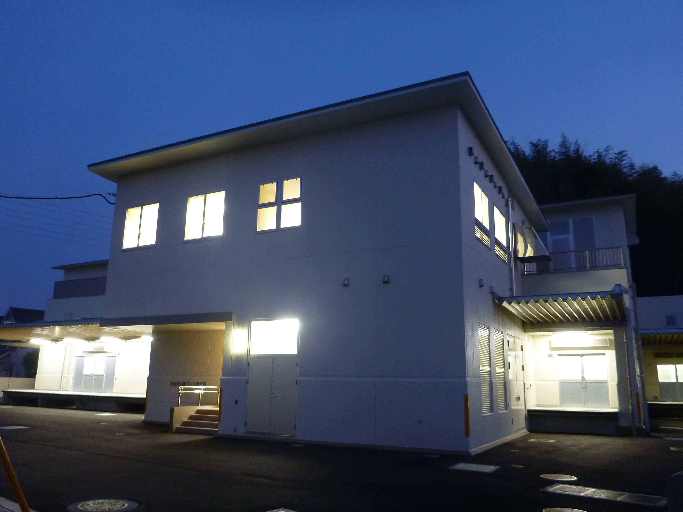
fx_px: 552
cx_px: 342
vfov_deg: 49.7
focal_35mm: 28
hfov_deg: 63.4
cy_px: 256
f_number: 3.3
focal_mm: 4.9
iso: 400
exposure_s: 1/6
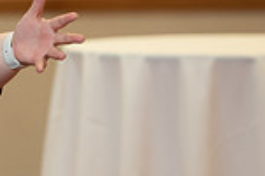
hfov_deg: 3.4
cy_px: 10
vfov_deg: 2.3
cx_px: -186
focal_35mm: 597
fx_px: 4385
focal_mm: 155
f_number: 3.5
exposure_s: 1/200
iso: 1600
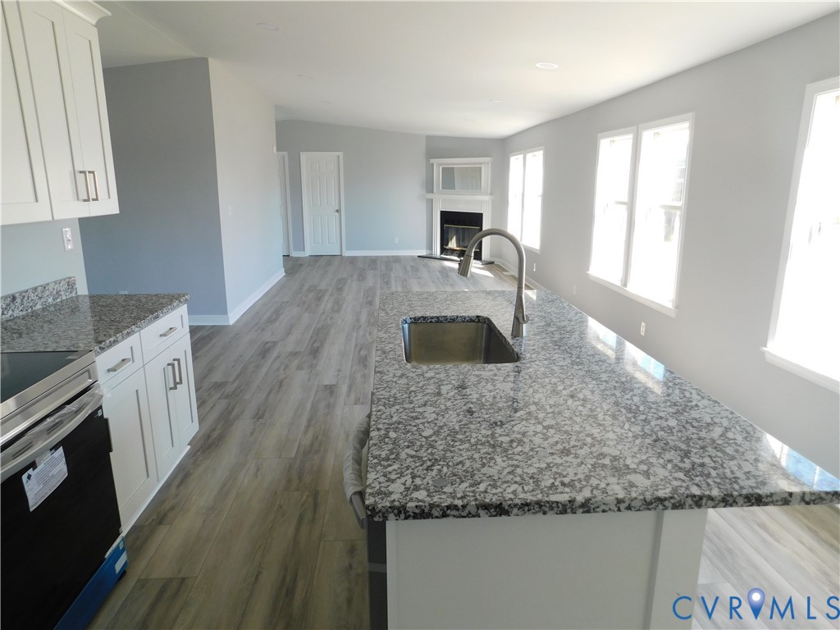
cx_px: 420
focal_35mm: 23
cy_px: 315
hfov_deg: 73.9
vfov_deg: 58.9
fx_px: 558
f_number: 3
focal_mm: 4
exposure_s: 1/100
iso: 125
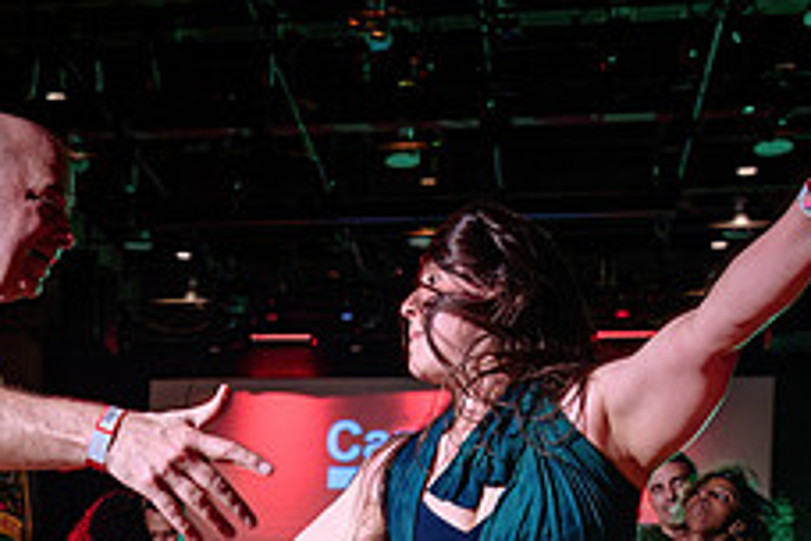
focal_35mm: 61
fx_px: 1374
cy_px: 674
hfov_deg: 32.8
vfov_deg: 20.6
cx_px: 313
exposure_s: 1/60
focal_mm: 24
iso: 1000
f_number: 3.2
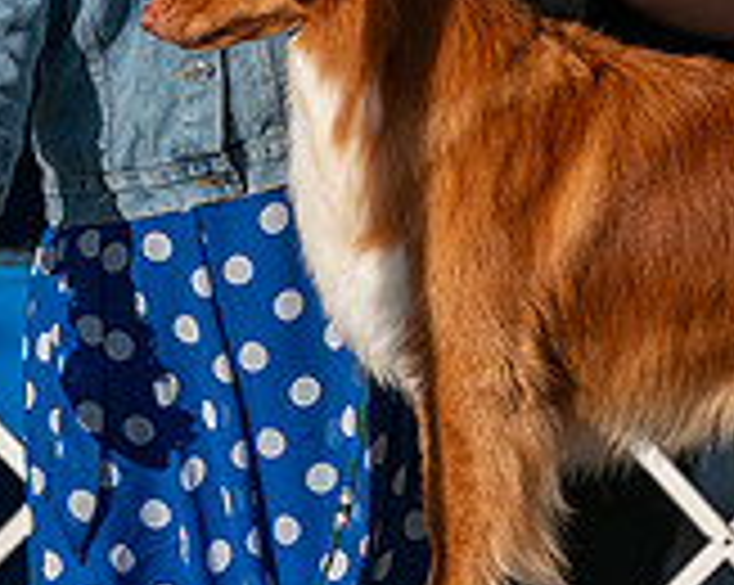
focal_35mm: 778
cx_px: 493
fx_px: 16881
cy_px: -148
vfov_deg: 2.0
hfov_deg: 2.5
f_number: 4.5
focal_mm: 200
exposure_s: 1/1250
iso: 100
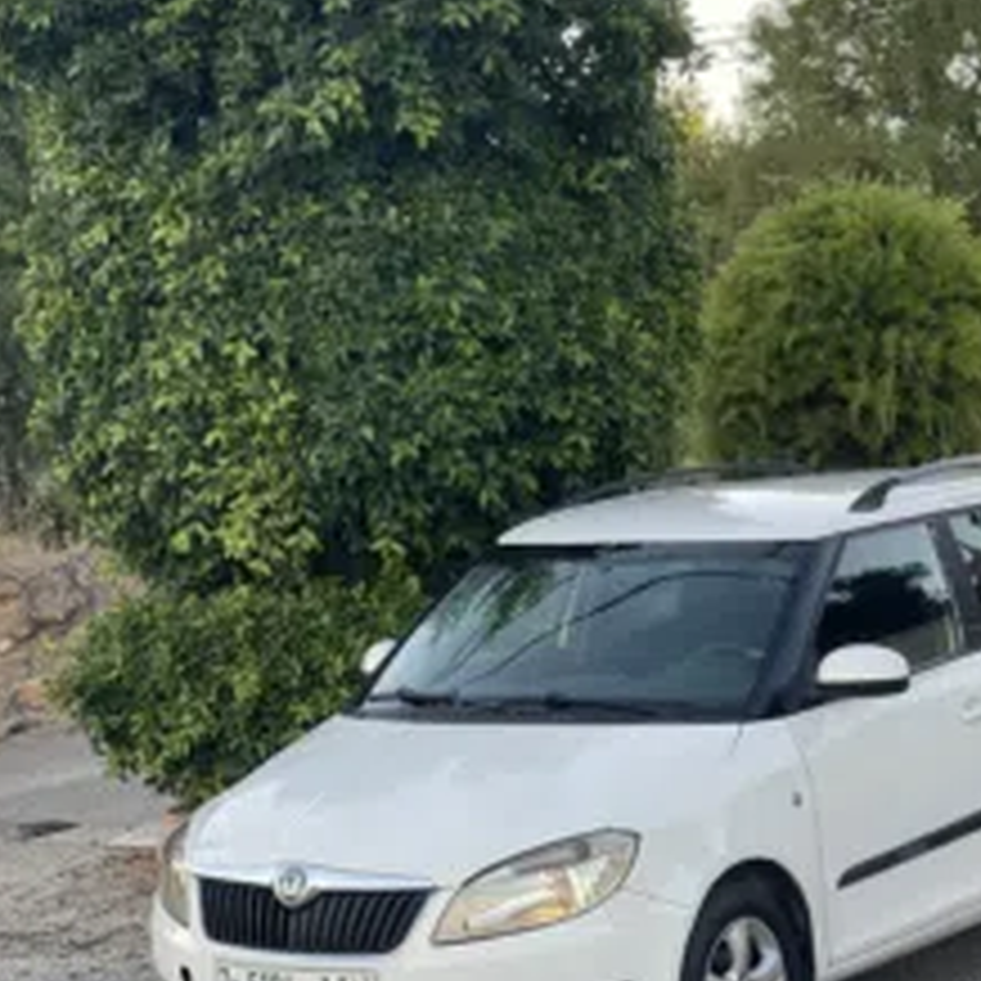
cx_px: 657
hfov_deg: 16.7
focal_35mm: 104
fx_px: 3334
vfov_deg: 16.7
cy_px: 540
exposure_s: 1/121
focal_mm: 7.5
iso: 64
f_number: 2.2
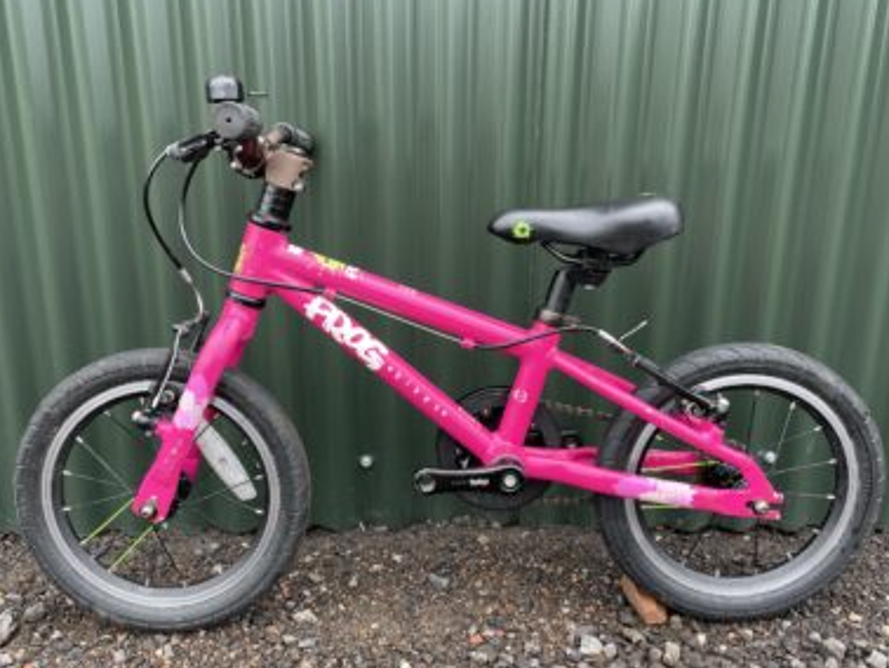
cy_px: 320
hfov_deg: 55.3
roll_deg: +0.9
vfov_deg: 43.0
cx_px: 430
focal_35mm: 33
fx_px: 848
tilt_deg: -15.5
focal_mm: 4.2
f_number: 1.6
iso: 32
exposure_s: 1/234
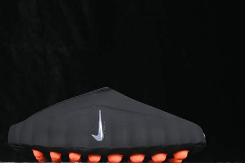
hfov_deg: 20.6
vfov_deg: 13.8
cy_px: 95
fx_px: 673
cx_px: 105
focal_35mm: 99
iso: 160
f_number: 6.3
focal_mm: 50
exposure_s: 1/60
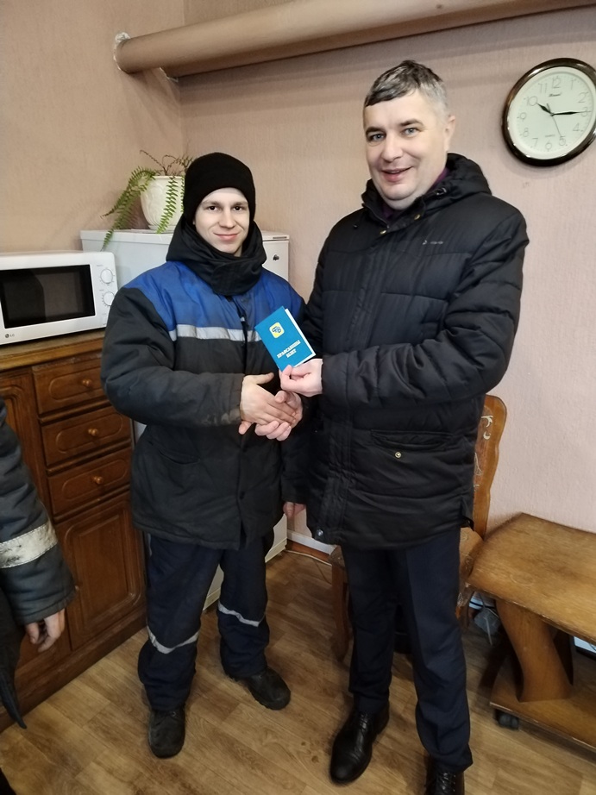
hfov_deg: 53.0
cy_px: 398
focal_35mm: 26
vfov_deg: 67.3
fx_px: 597
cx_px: 298
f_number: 1.8
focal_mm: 4.75
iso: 1034
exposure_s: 1/25
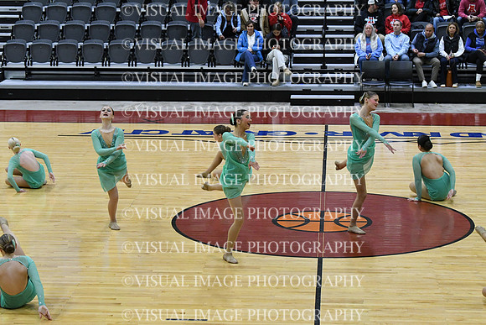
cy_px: 162
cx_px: 243
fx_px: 1418
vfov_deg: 13.0
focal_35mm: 105
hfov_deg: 19.5
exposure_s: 1/500
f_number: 4
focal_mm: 70
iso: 5000
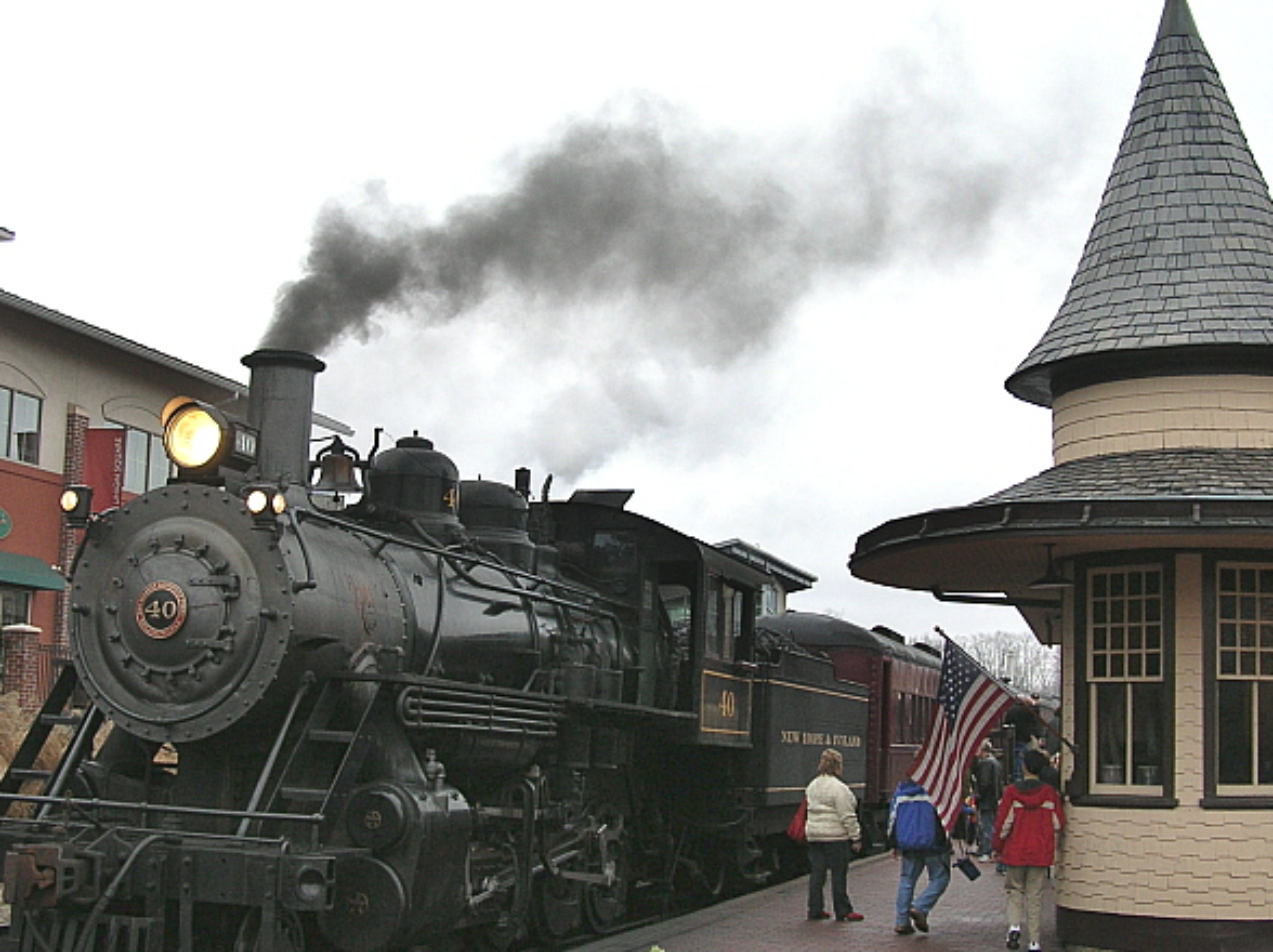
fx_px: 1801
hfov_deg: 38.9
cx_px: 613
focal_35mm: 49
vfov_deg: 29.6
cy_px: 490
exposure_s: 1/110
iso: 50
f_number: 2.7
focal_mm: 6
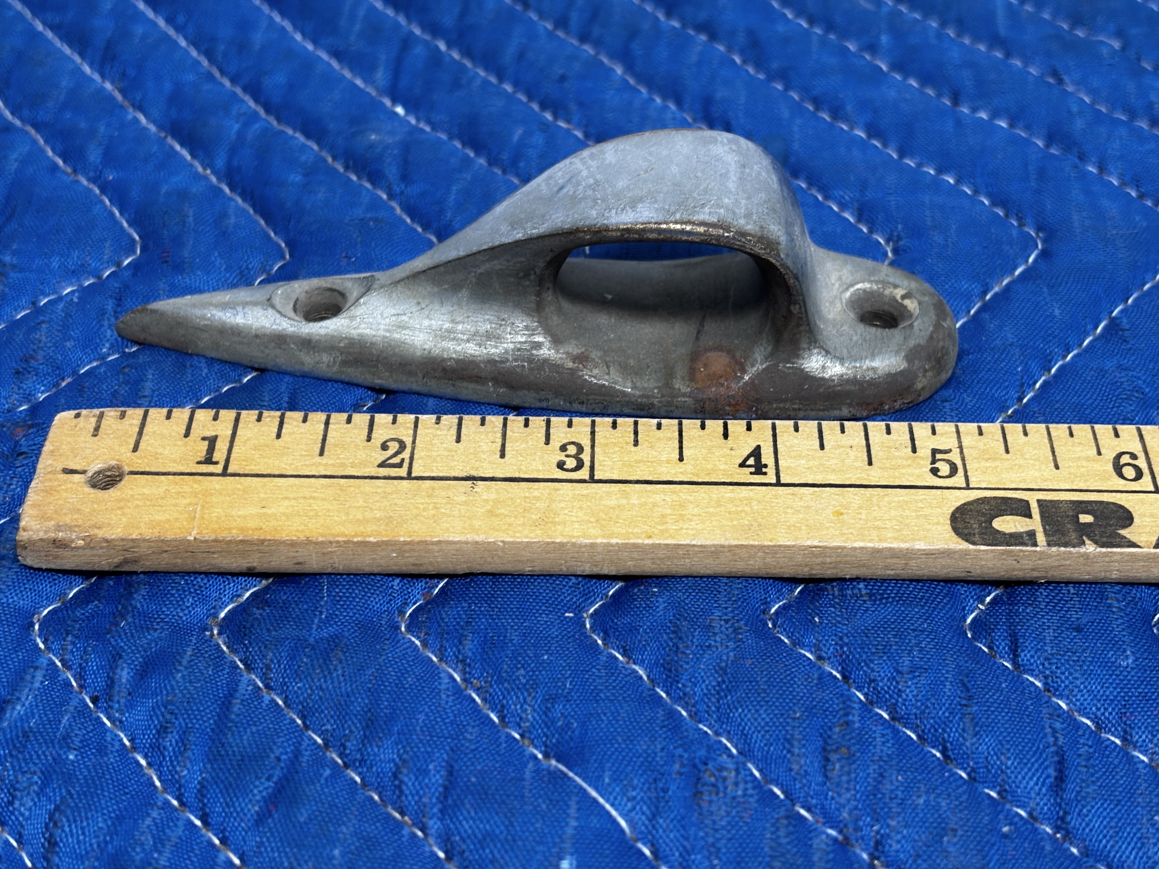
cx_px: 580
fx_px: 1741
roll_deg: +0.6
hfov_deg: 36.8
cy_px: 434
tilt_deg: -43.3
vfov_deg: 28.0
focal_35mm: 52
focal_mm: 5.96
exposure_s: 1/60
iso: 40
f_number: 1.6
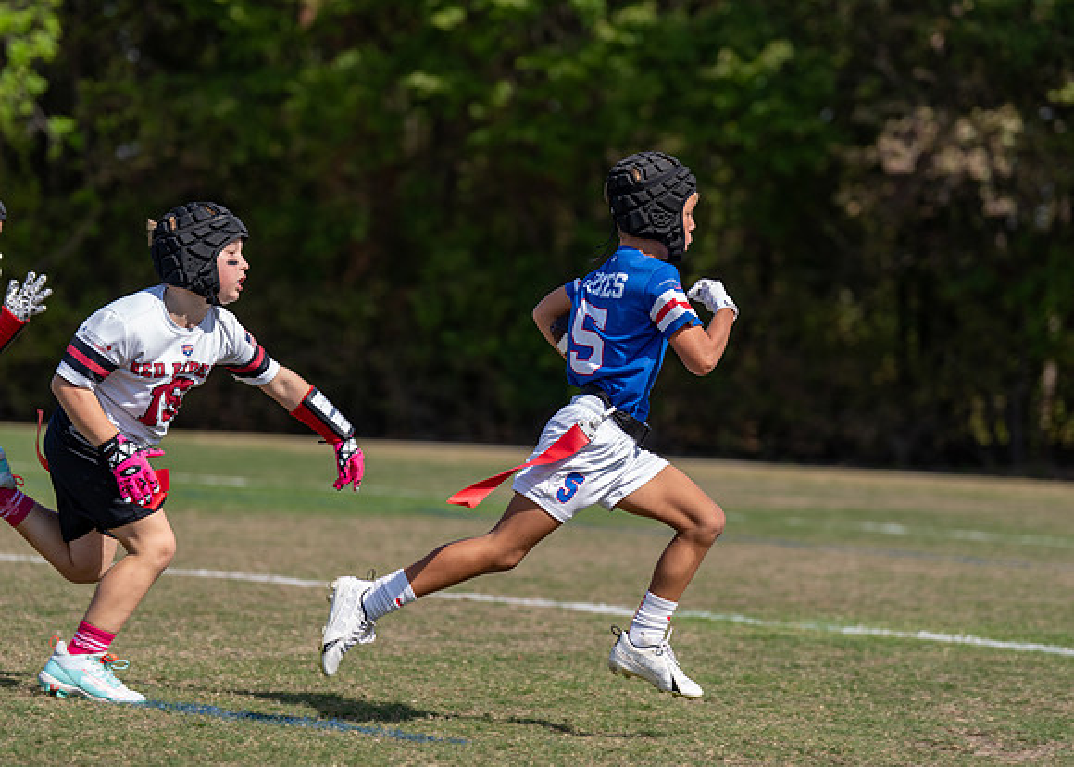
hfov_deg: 14.5
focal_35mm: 138
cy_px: 358
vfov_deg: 10.4
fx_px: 4211
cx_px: 518
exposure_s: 1/1000
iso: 100
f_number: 2.8
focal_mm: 114
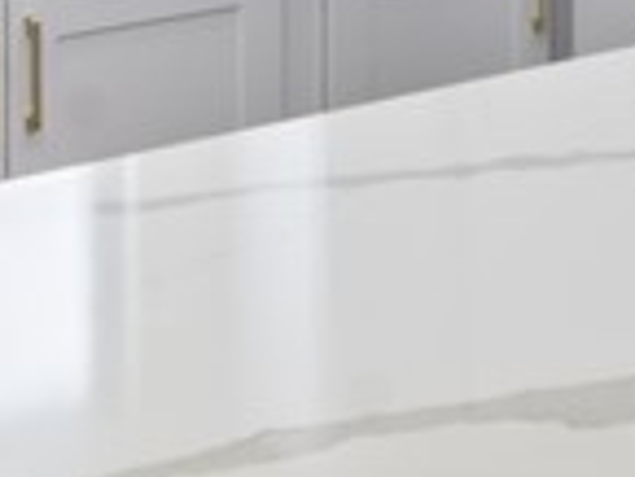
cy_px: -295
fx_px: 2111
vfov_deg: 12.1
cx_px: 1044
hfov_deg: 15.3
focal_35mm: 115
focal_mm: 16
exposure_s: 1/60
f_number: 9
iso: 200
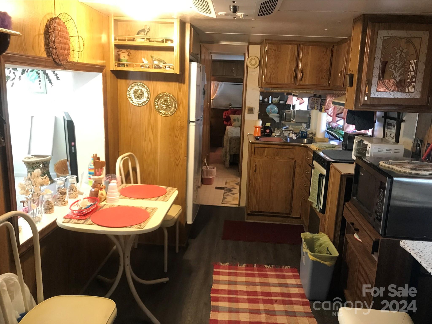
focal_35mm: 28
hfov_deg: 63.4
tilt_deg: -12.9
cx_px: 216
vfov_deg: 49.7
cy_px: 162
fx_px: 349
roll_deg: -1.5
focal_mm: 3.99
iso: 80
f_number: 1.8
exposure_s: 1/15
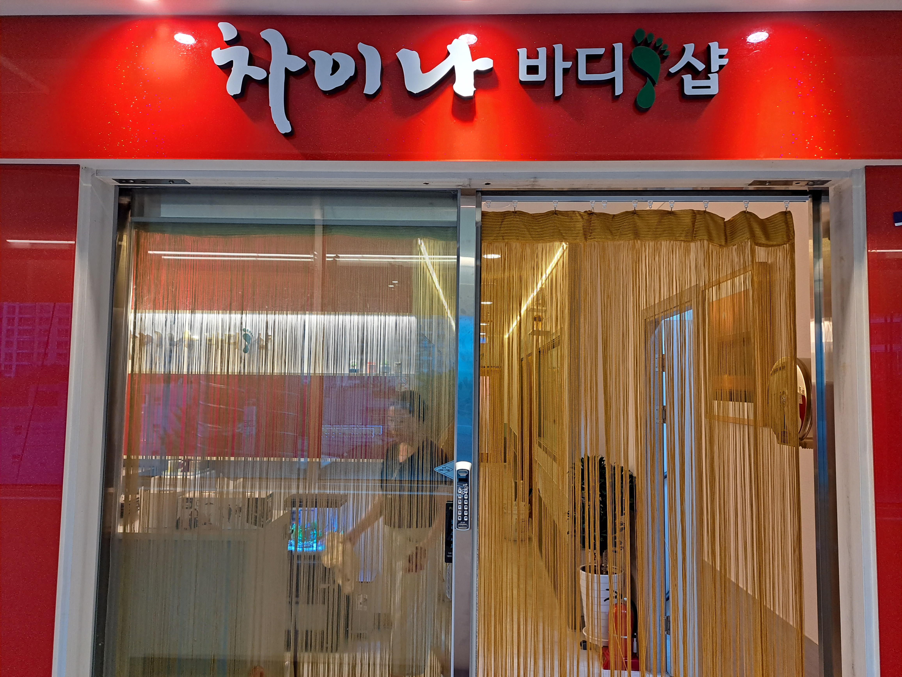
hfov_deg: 71.6
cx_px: 451
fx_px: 625
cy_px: 338
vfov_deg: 56.8
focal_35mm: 24
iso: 200
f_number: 1.8
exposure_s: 1/60
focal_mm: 5.23
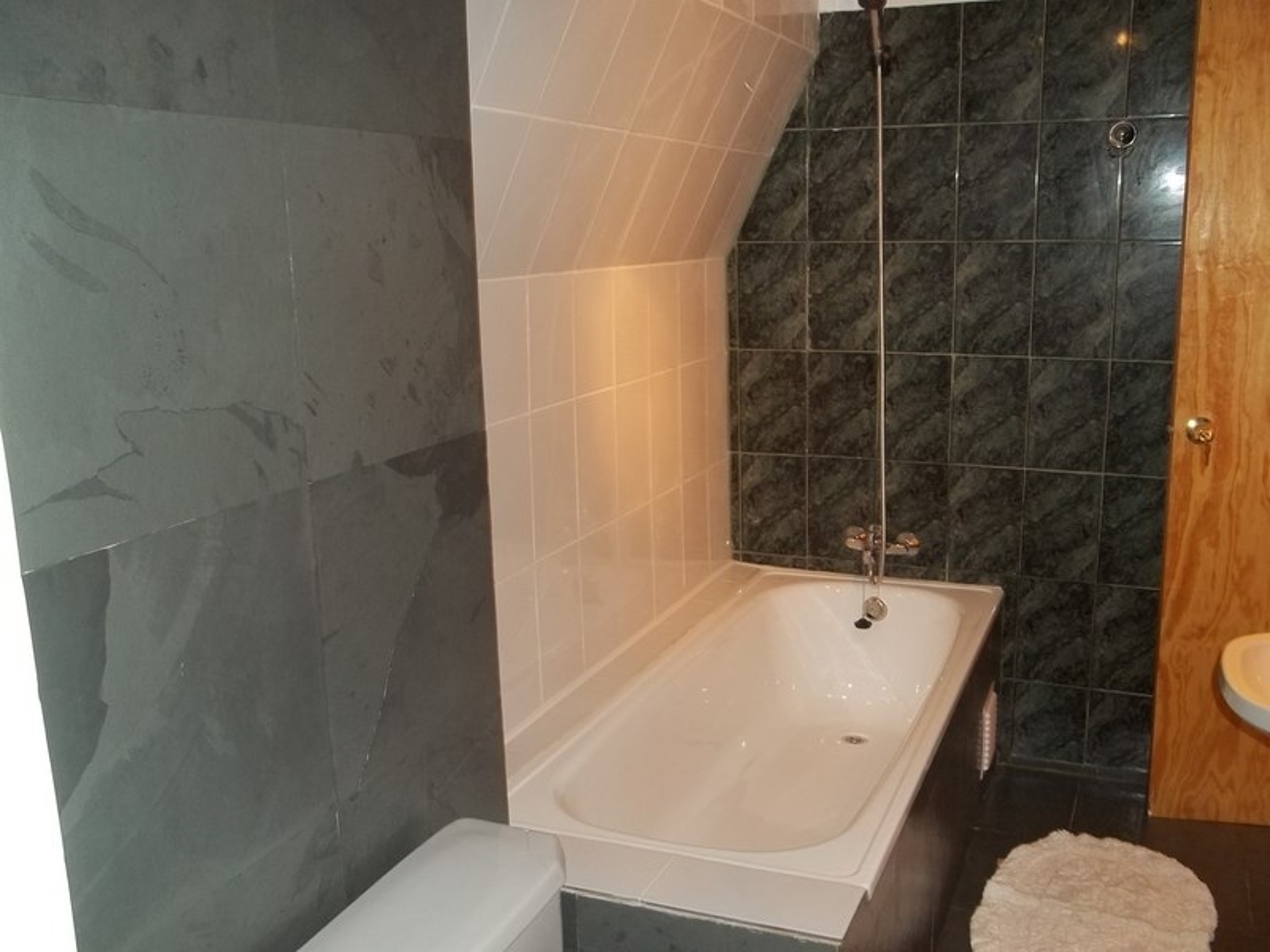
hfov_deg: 55.4
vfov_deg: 42.9
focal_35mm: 33
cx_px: 635
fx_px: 1211
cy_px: 476
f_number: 3.3
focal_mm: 5.9
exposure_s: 1/30
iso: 160
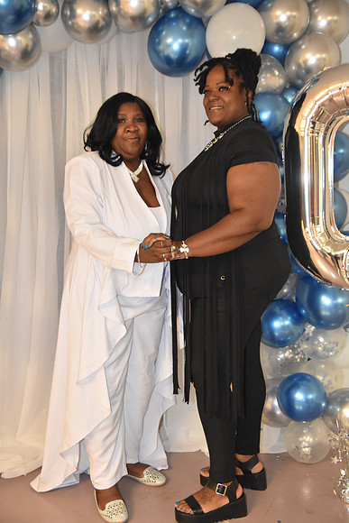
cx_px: 174
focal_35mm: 40
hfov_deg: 33.0
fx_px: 589
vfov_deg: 47.9
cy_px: 262
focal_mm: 27
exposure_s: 1/60
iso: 2200
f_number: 2.8
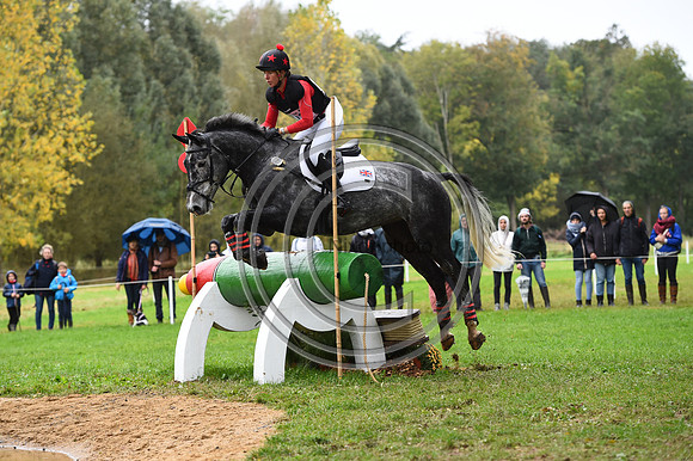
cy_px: 230
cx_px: 346
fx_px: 2501
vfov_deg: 10.5
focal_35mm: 130
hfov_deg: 15.8
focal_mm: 130
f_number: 4.5
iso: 900
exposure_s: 1/1250
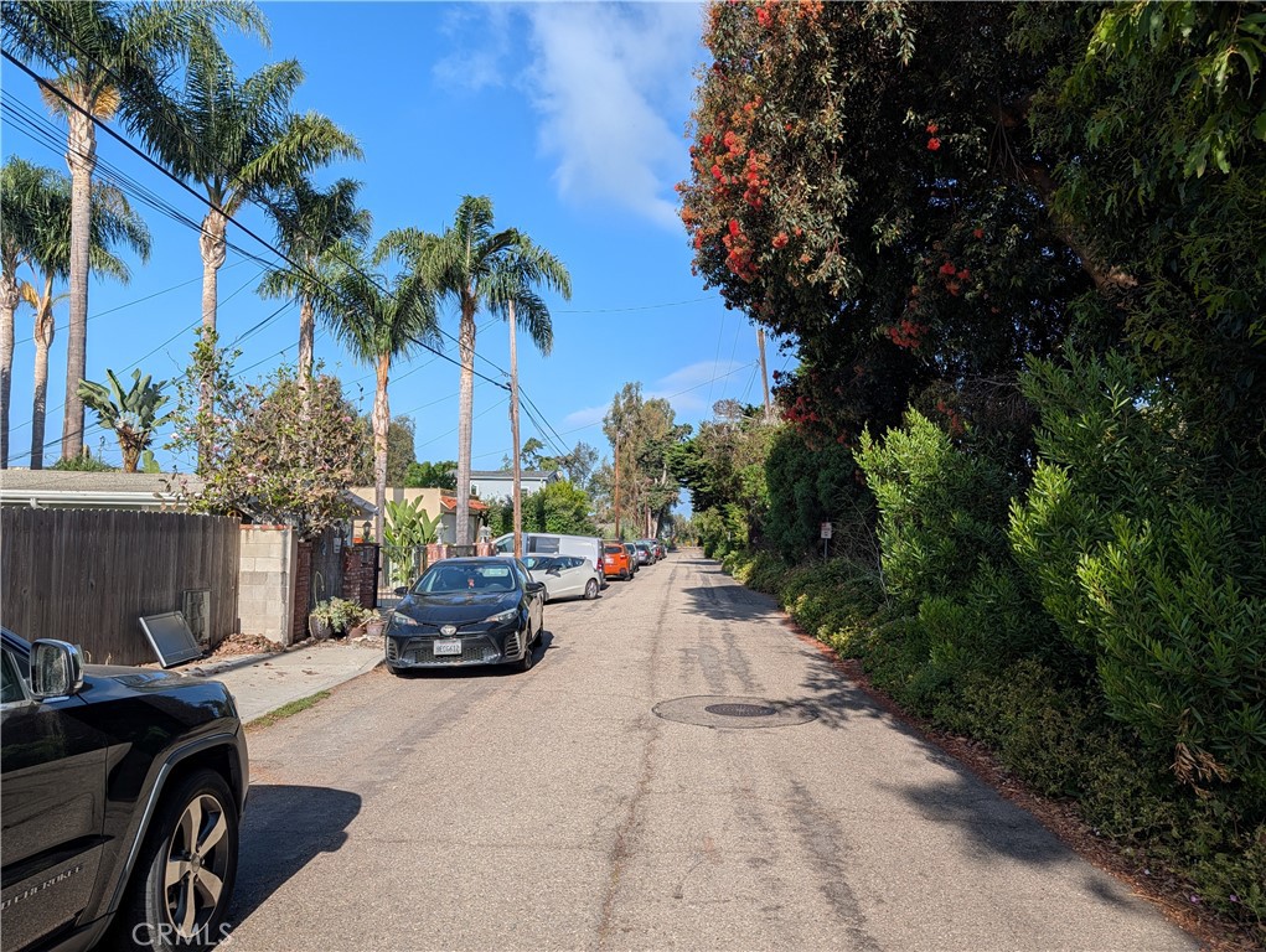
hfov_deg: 71.5
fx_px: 879
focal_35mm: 24
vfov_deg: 56.9
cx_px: 633
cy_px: 476
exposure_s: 1/9901
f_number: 1.68
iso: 20
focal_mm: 6.9
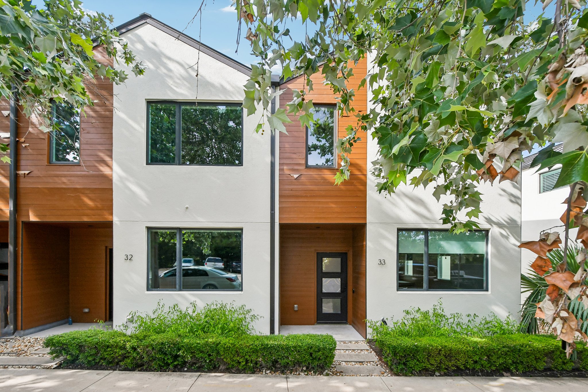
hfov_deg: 100.4
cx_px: 294
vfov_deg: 77.3
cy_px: 196
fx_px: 245
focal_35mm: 15
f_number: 8
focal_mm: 10
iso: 400
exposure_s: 1/320
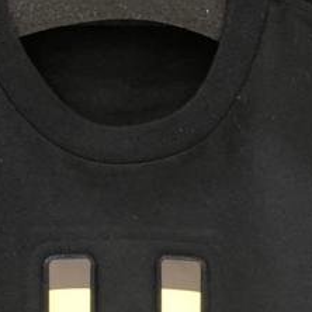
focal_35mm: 114
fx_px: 1162
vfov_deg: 14.9
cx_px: 240
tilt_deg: -19.0
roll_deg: +2.6
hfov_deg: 15.2
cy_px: 336
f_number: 1.8
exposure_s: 1/24
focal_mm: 4
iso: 32
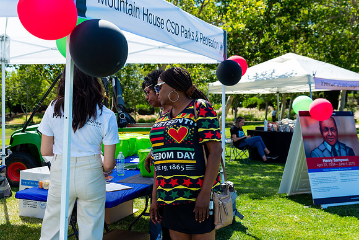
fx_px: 479
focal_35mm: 48
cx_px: 180
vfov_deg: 28.1
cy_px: 120
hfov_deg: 41.1
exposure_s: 1/1000
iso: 320
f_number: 5.6
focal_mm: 48
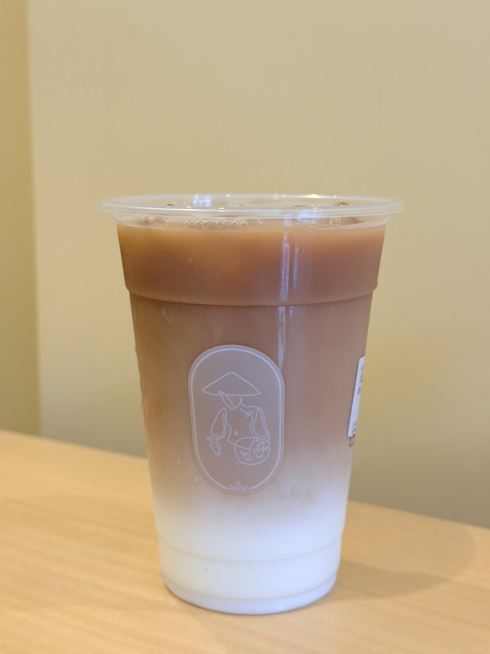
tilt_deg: -8.8
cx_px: 245
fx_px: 906
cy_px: 327
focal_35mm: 48
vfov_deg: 39.7
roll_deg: -1.1
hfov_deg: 30.3
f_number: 1.78
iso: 100
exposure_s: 1/60
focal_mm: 6.76
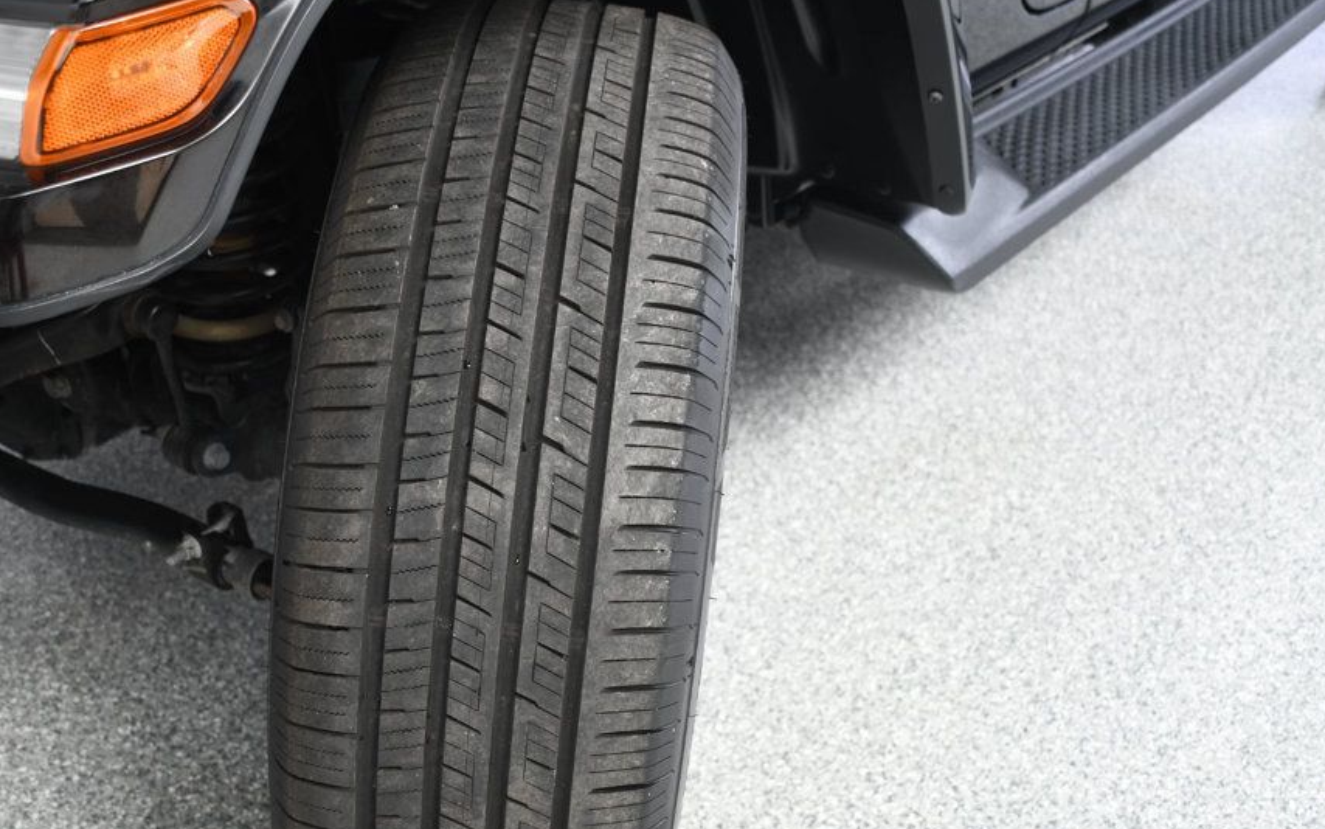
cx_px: 546
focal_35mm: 44
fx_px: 1589
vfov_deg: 29.1
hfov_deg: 45.1
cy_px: 511
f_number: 3.8
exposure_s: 1/160
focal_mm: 24
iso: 100
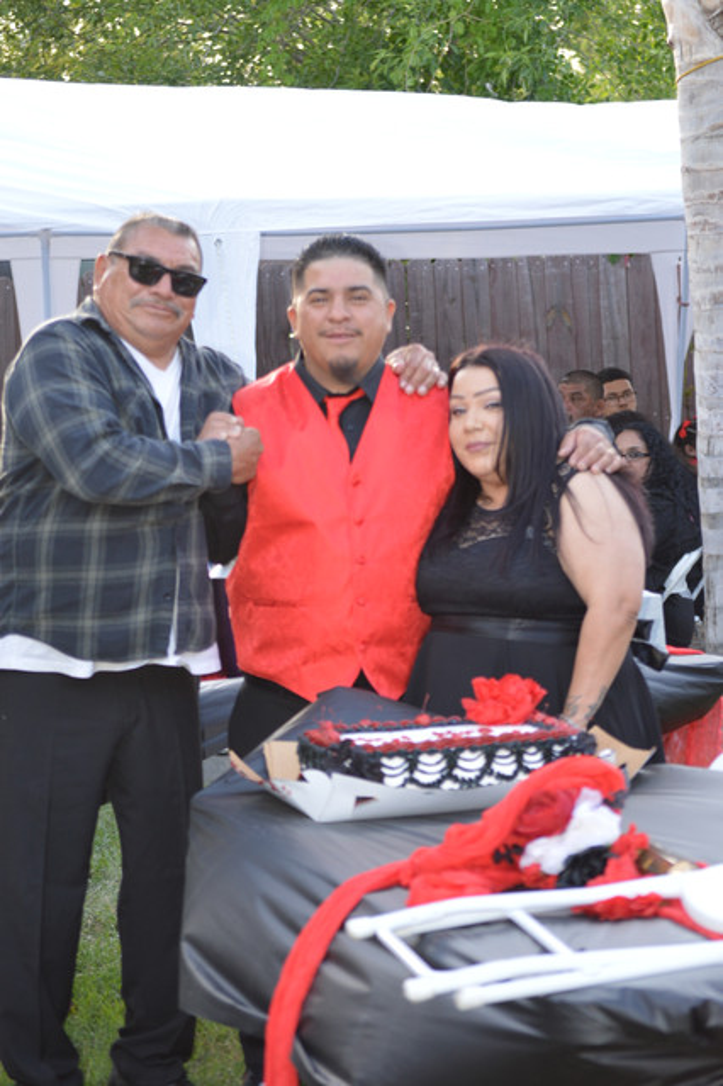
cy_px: 543
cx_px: 362
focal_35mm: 99
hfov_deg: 13.8
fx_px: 2985
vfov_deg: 20.6
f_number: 4.2
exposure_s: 1/125
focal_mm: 66
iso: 280
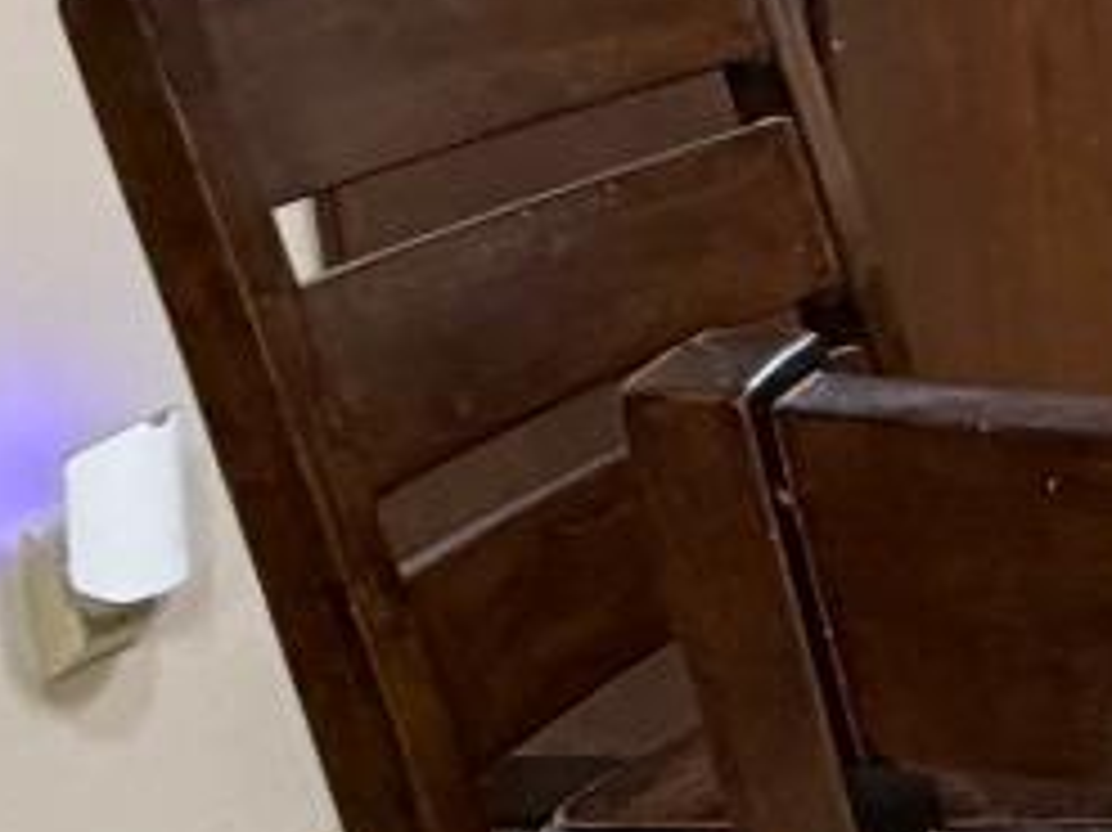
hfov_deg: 14.6
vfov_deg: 16.9
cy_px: -25
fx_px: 2729
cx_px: 2674
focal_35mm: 85
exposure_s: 1/60
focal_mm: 2.22
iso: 320
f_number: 2.2
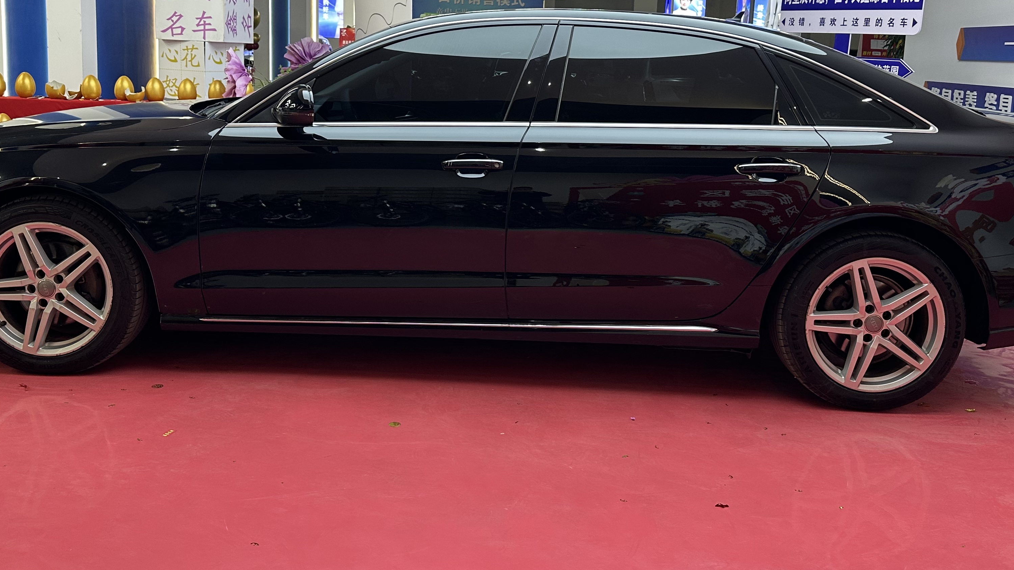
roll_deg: -1.8
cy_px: 177
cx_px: 502
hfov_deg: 56.6
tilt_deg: -6.9
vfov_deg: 33.3
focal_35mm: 35
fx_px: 941
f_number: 1.78
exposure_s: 1/100
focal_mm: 6.86
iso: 160
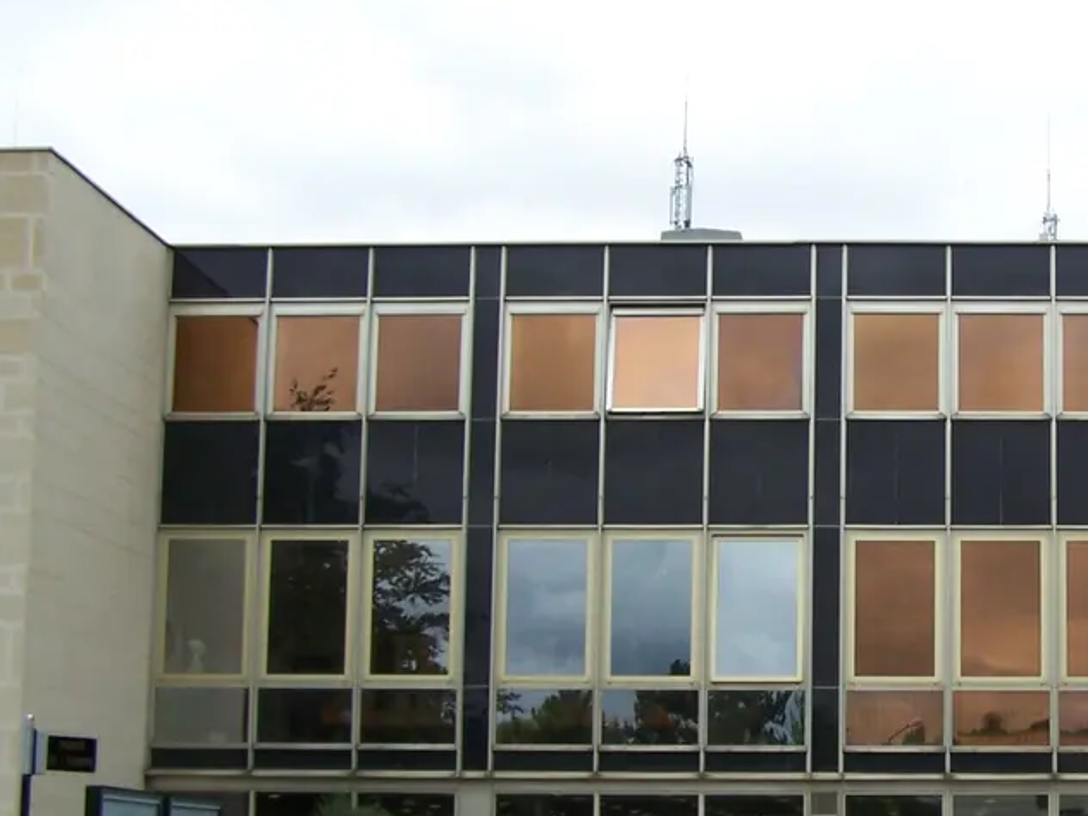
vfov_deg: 19.1
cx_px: 950
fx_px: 2420
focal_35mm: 77
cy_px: 501
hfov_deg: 24.7
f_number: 2.8
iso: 80
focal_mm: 6.3
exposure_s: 1/750
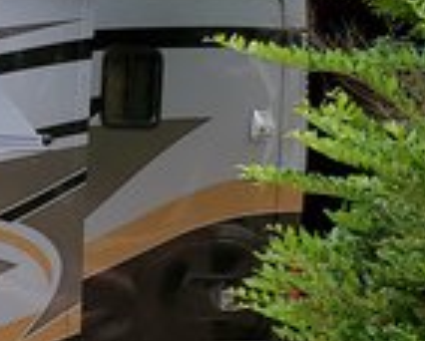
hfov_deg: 10.4
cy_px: 353
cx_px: -763
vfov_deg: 10.7
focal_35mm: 143
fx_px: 1801
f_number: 2.4
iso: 50
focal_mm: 4.3
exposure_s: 1/417
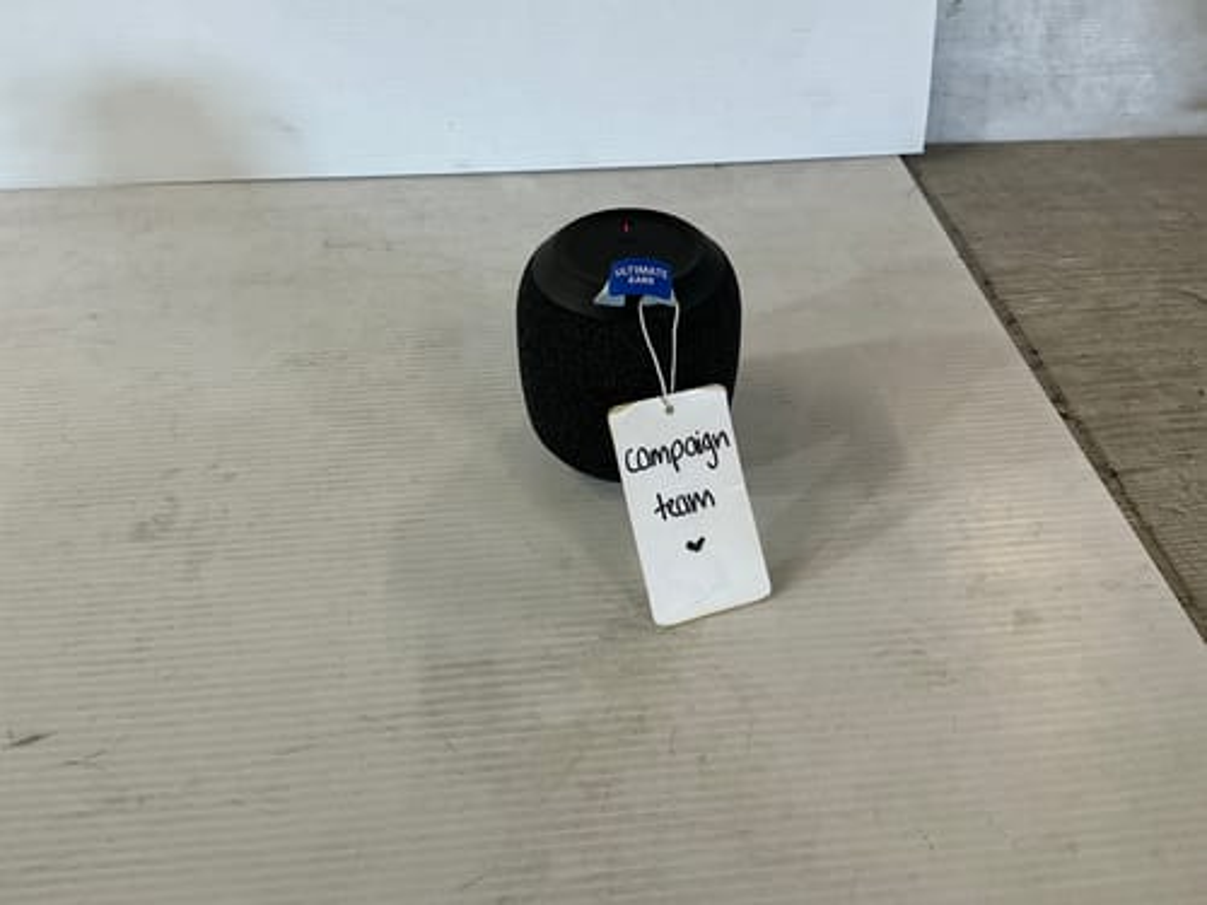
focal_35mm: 28
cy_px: 452
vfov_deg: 49.7
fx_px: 976
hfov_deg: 63.4
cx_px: 604
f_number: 1.8
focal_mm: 3
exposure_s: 1/50
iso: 50
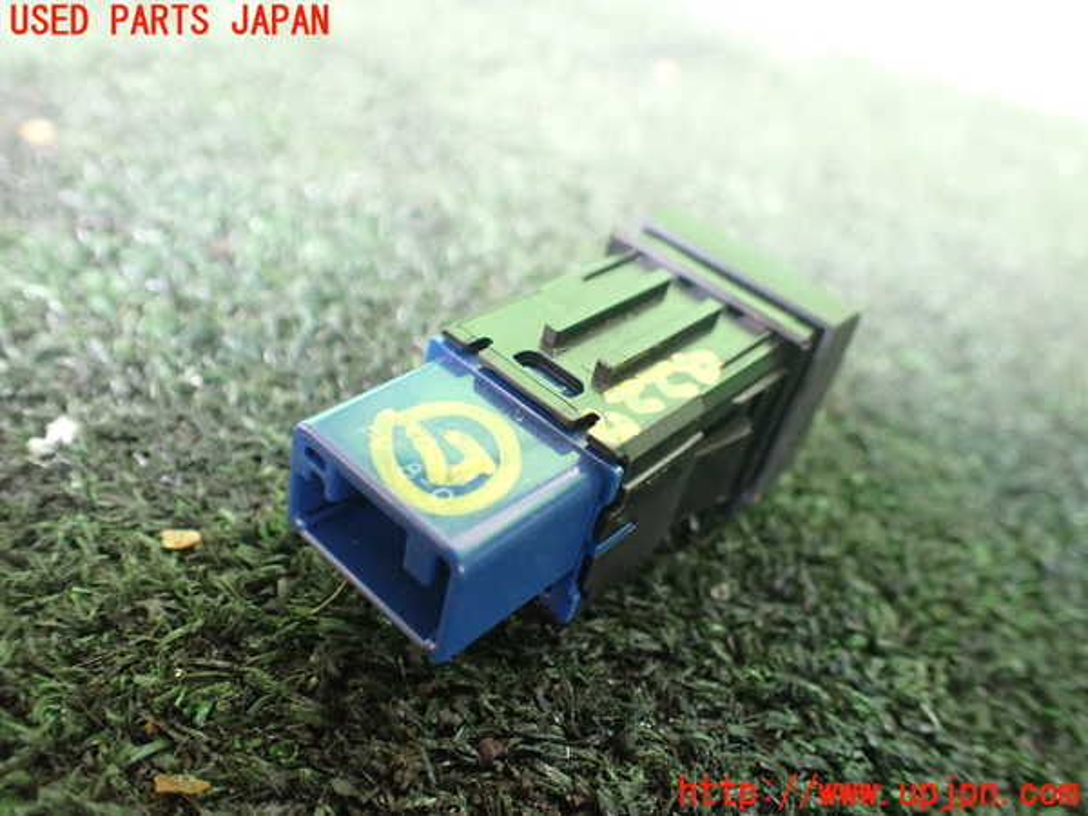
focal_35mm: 30
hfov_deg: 60.0
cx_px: 544
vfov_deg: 46.8
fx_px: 943
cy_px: 408
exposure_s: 1/125
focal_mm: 5.4
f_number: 2.3
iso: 800
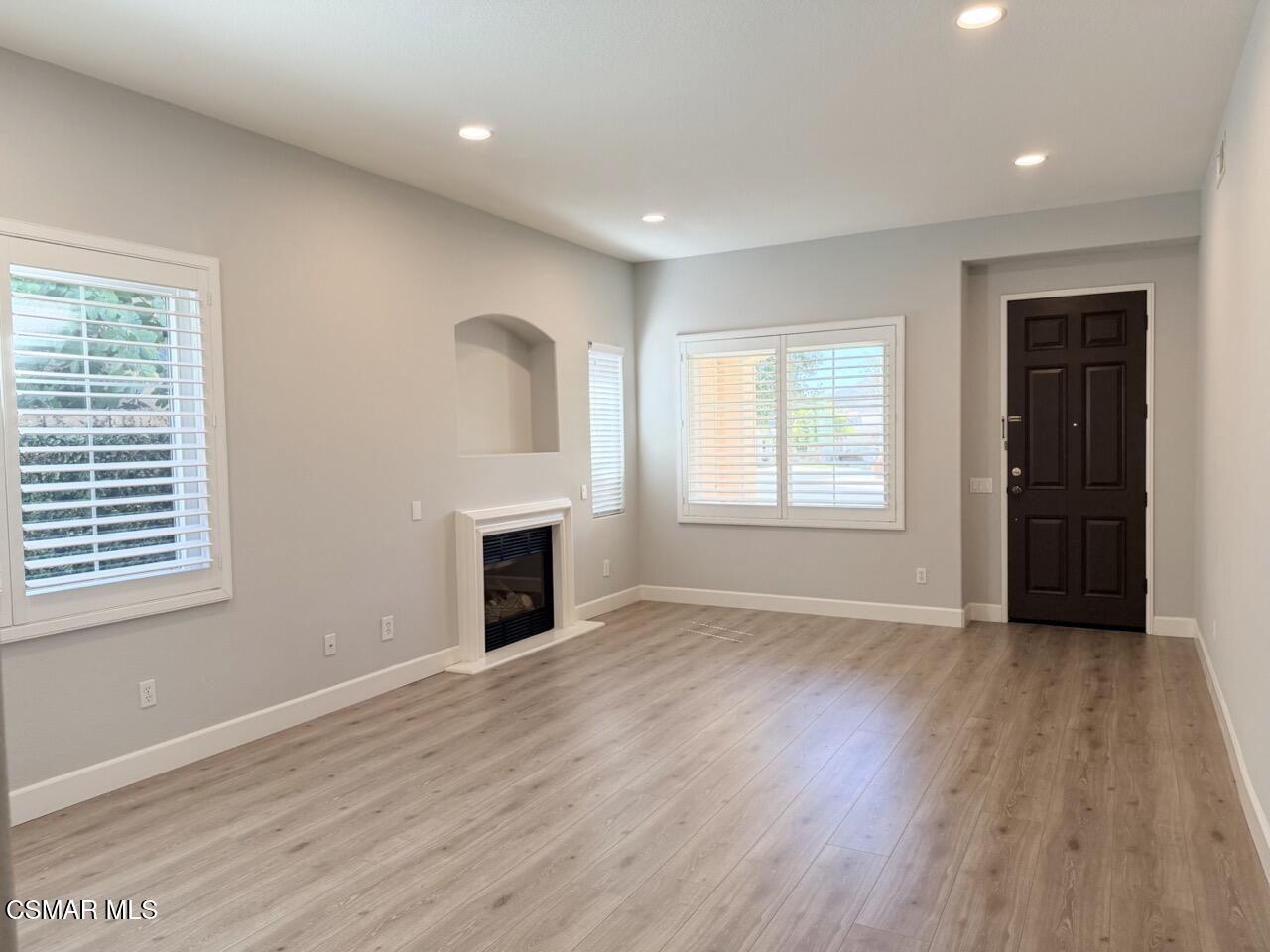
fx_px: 881
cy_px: 476
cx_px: 635
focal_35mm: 24
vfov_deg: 56.8
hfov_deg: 71.6
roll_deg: +1.3
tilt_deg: -3.1
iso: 160
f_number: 1.78
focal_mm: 6.76
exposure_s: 1/223
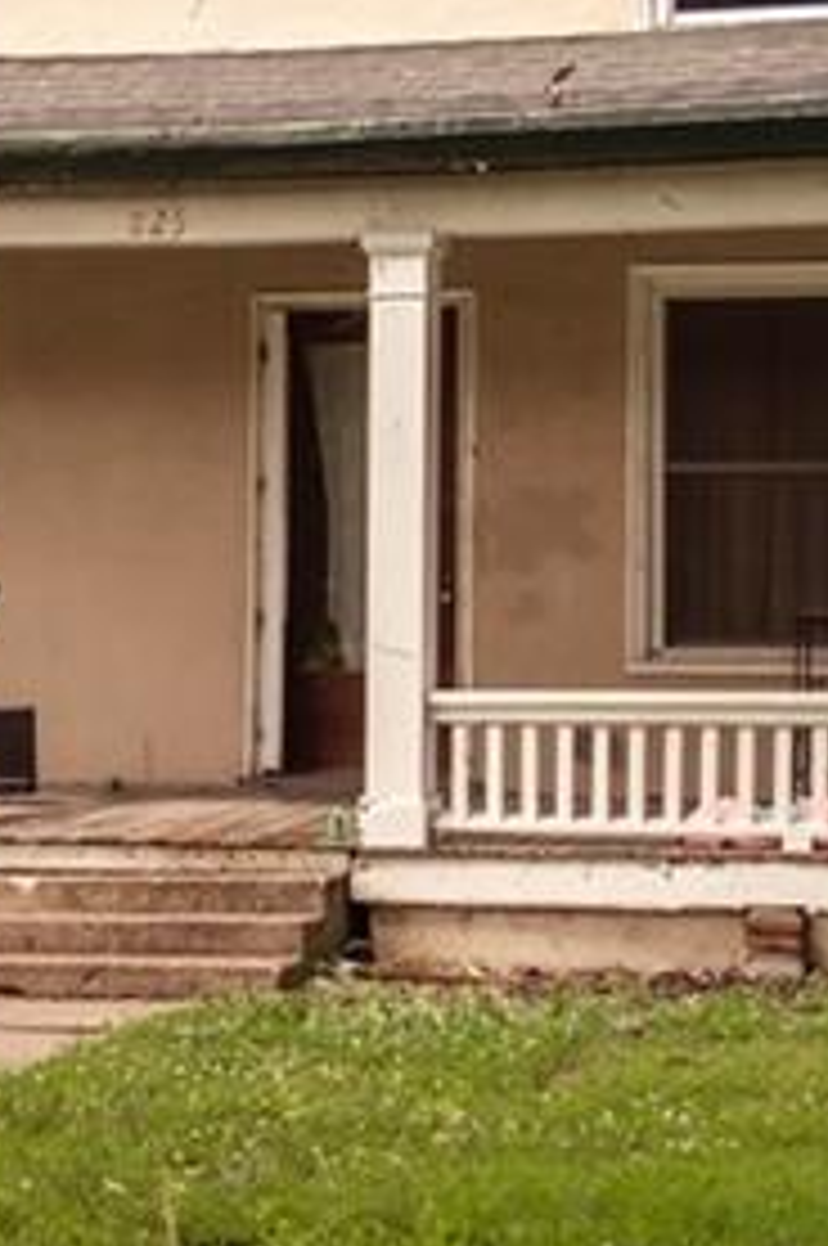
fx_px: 3839
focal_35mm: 111
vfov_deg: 18.4
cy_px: 484
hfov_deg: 12.2
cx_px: 4
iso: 100
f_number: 2.8
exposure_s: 1/2000
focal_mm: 30
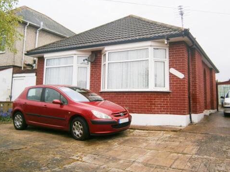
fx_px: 213
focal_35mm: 32
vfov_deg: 44.0
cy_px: 72
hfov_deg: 56.8
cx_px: 109
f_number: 2.8
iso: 80
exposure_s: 1/500
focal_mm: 4.7
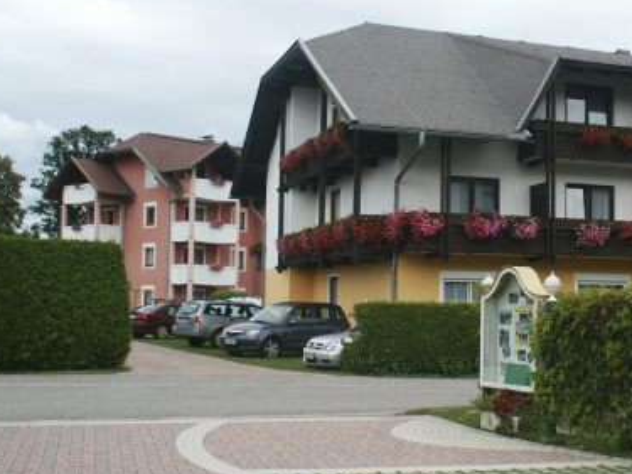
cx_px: 455
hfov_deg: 33.8
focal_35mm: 56
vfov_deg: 26.1
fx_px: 1022
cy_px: 255
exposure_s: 1/180
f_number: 6.7
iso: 64
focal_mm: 7.18
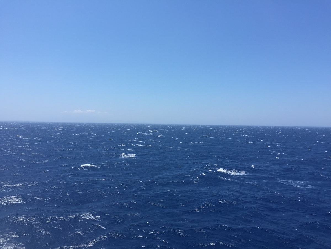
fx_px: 277
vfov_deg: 48.2
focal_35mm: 29
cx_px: 166
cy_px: 124
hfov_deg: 61.7
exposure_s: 1/2198
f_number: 2.2
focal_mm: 4.15
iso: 32
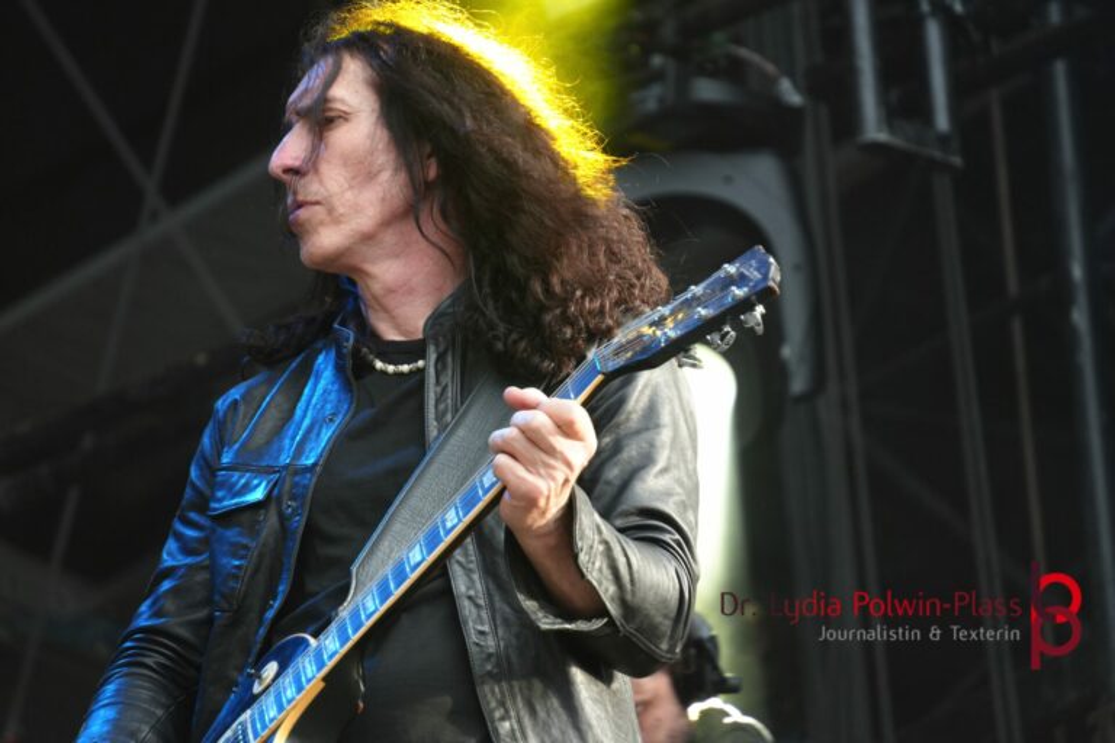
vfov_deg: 4.8
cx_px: 558
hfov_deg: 7.2
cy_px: 372
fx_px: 8919
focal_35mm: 288
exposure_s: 1/320
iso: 1250
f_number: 6.3
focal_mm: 192
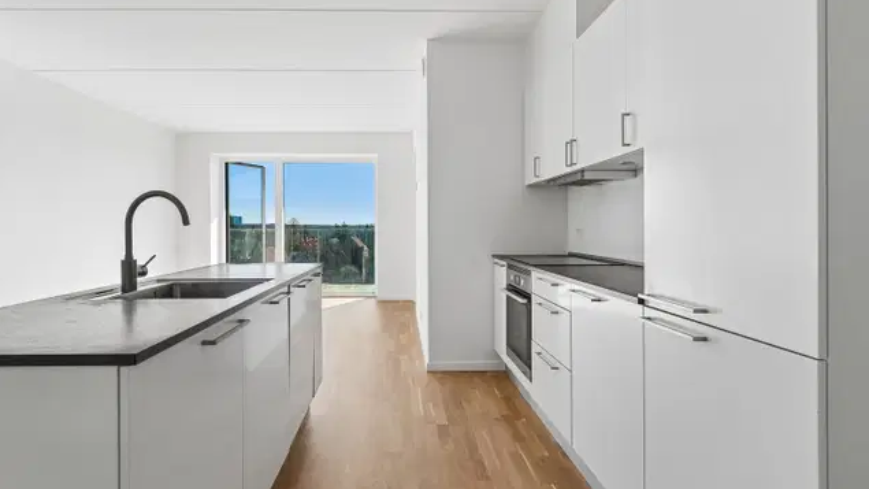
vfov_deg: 58.2
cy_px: 220
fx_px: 438
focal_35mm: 19
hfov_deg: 89.6
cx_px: 432
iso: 200
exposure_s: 1/60
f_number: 10
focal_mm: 12
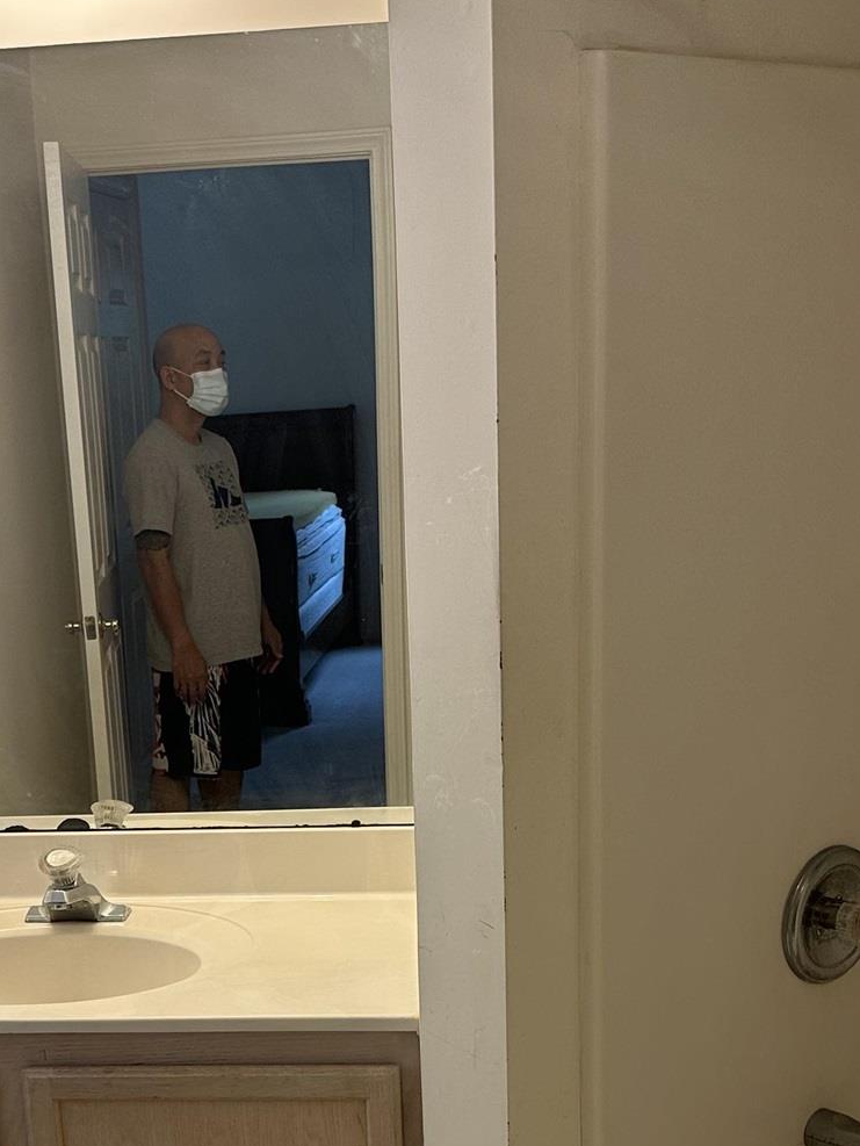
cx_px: 352
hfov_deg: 26.1
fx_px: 1854
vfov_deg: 33.0
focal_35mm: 56
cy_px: 976
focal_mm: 6.86
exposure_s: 1/120
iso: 125
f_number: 1.78
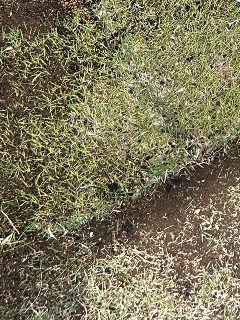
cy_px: -188
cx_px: 196
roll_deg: -1.1
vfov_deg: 16.9
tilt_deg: -35.0
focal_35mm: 103
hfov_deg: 14.3
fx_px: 952
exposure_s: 1/678
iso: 50
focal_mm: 5.7
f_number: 1.5
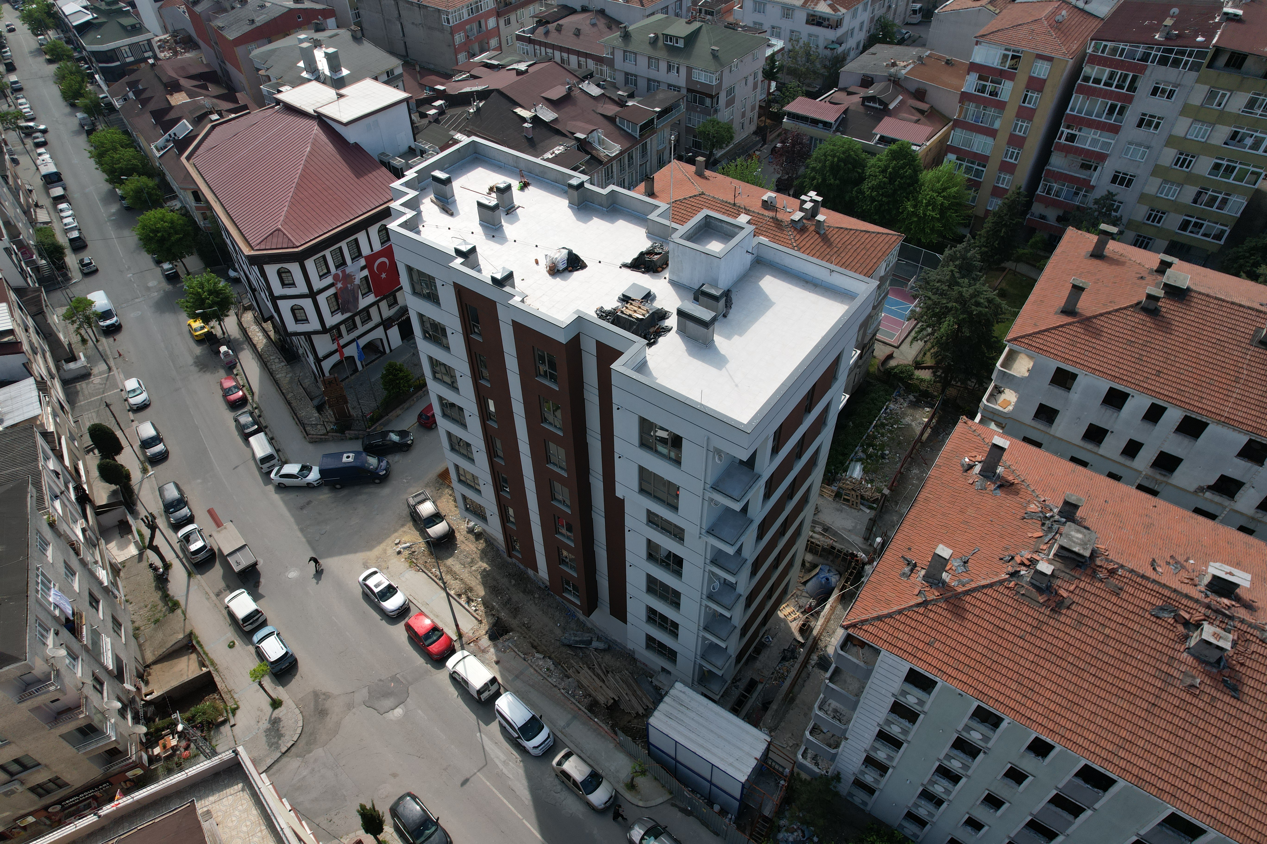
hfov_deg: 78.6
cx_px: 634
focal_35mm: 22
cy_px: 422
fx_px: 774
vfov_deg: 57.2
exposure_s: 1/1600
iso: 100
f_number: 2.8
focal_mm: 8.38
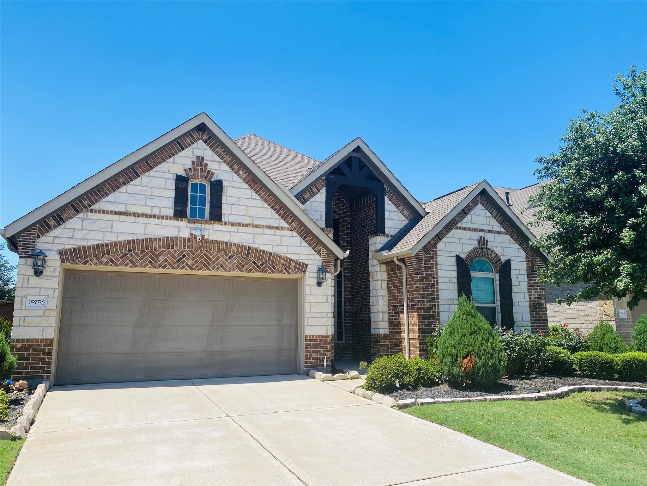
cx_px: 324
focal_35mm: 26
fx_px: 486
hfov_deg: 67.3
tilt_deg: +8.5
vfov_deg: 53.1
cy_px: 243
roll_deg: -0.4
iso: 32
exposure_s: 1/2688
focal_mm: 4.25
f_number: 1.8
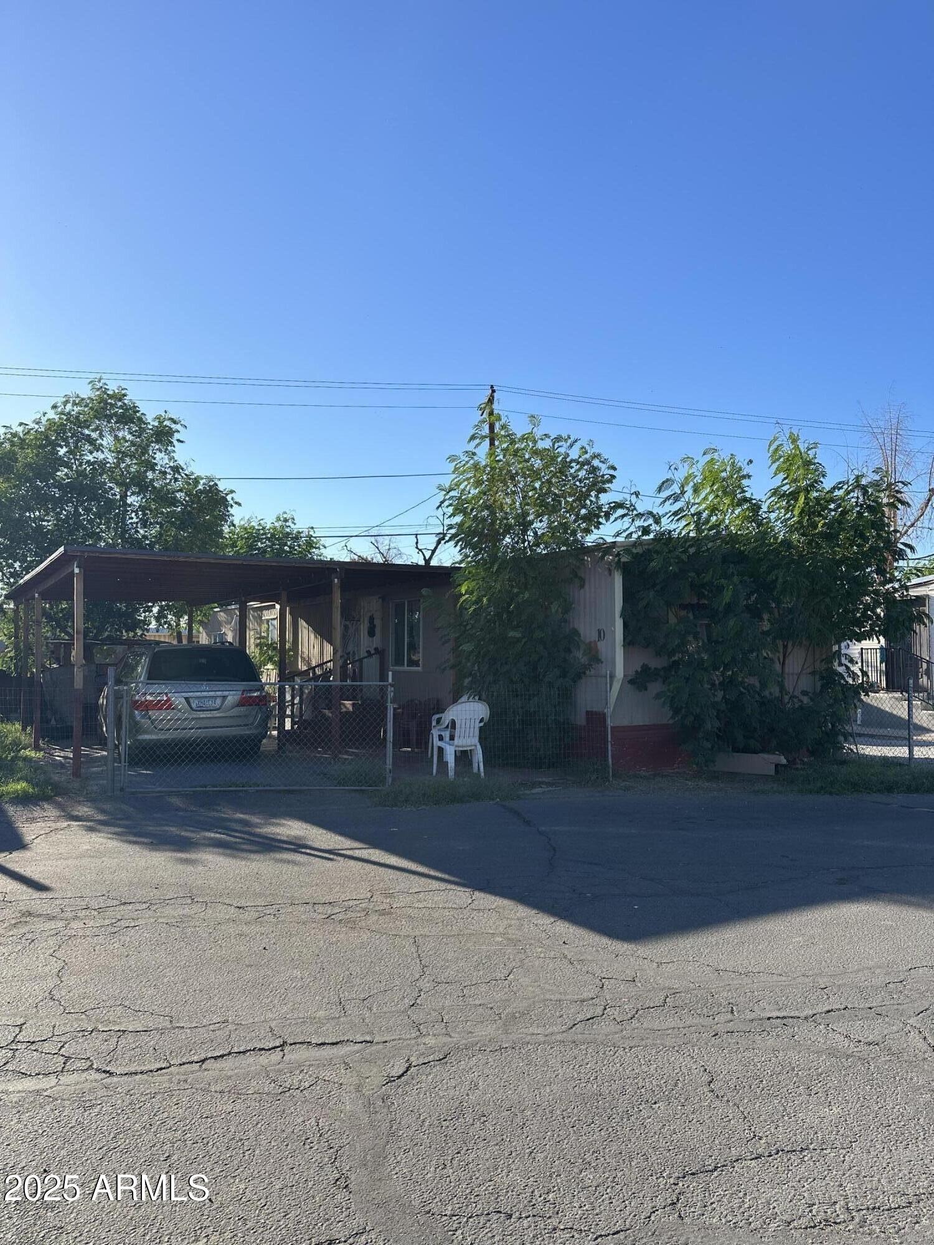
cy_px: 622
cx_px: 467
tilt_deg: +2.4
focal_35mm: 24
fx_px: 863
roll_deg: -0.3
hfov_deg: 56.8
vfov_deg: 71.6
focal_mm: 6.86
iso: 80
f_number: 1.78
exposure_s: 1/2525
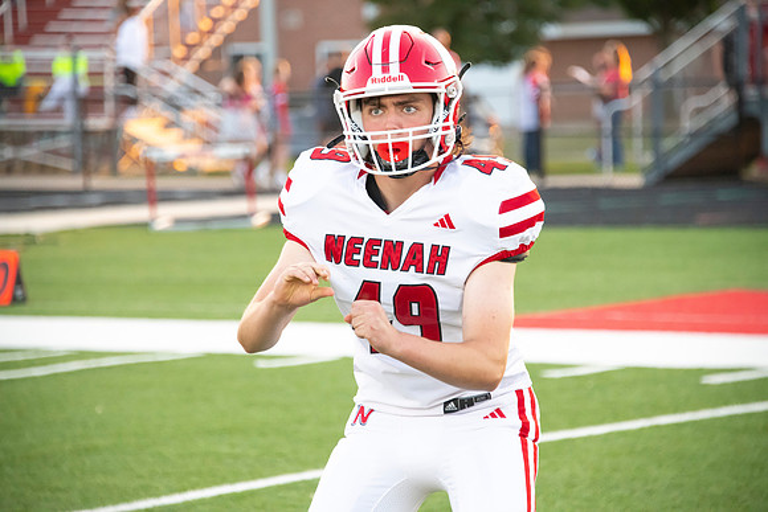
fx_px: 4267
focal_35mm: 200
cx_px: 384
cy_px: 256
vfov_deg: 6.9
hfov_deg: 10.3
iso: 4000
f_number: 5.6
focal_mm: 200
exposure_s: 1/800
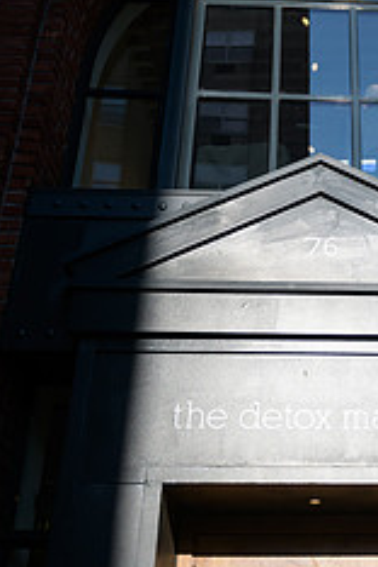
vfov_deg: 38.2
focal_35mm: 52
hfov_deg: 25.2
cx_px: 339
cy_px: 284
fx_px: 819
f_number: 3.2
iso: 400
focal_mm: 27
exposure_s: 1/8000
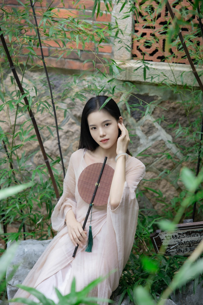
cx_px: 102
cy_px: 152
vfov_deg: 28.8
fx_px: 592
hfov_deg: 19.5
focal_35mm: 70
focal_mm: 70
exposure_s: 1/160
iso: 200
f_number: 2.8
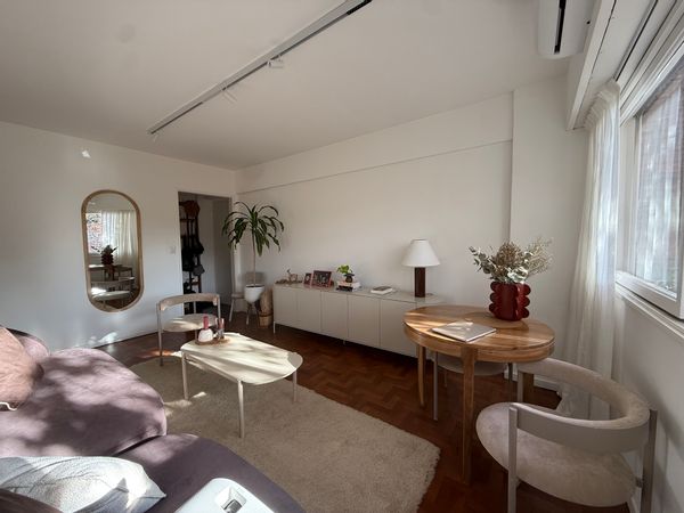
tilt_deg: -3.3
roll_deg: +0.5
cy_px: 256
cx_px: 342
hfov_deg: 102.1
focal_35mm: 14
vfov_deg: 85.7
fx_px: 277
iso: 100
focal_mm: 2.22
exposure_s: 1/99
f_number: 2.2
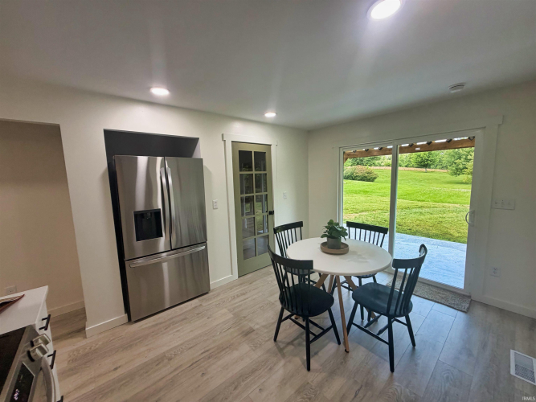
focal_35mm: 14
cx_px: 268
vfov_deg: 85.7
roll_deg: +2.7
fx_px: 217
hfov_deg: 102.1
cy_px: 201
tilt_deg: -7.3
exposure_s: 1/121
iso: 125
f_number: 2.2
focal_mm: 2.22
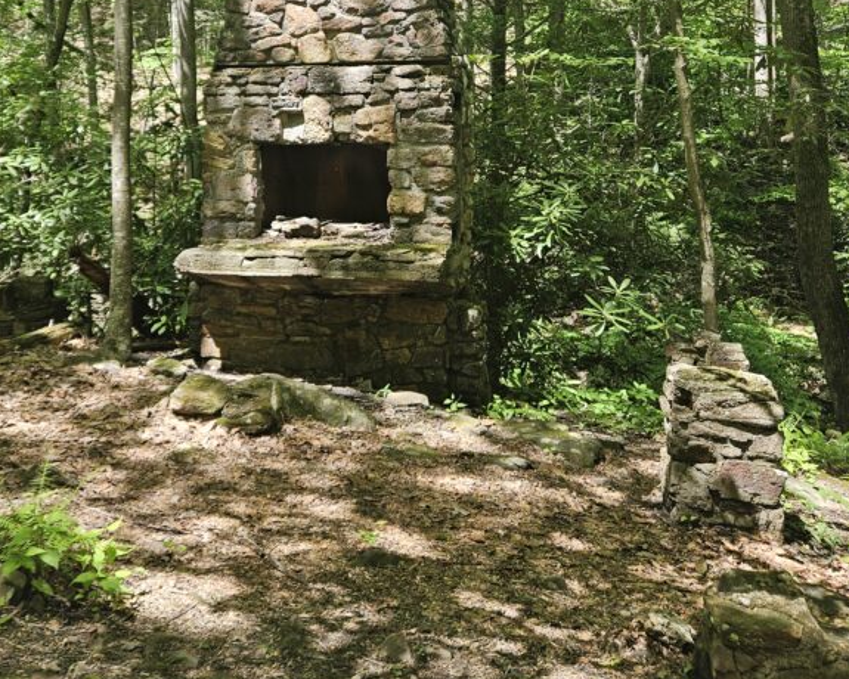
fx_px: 1005
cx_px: 328
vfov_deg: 36.2
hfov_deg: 45.5
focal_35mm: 40
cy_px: 149
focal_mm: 5.4
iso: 25
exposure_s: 1/180
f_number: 1.8
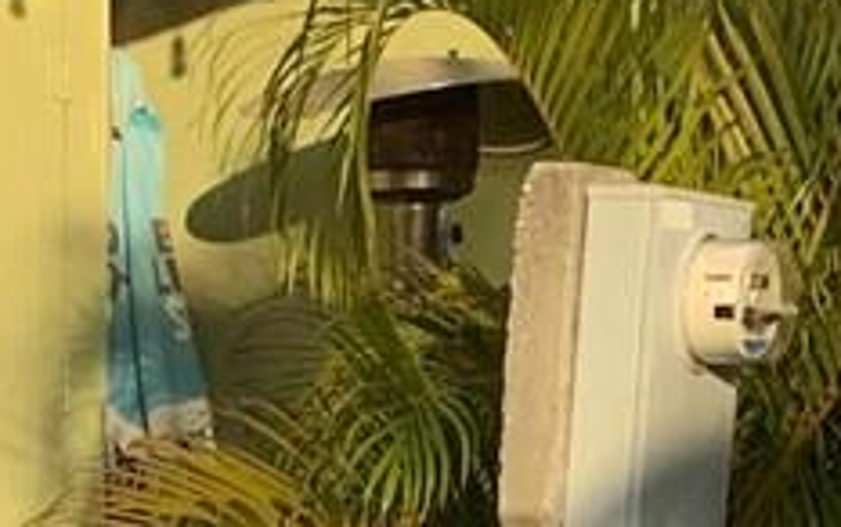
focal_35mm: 189
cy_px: 1769
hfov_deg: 11.0
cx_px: 130
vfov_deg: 6.2
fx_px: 4335
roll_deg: +0.1
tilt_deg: -14.7
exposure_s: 1/887
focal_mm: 4.25
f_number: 1.8
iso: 25
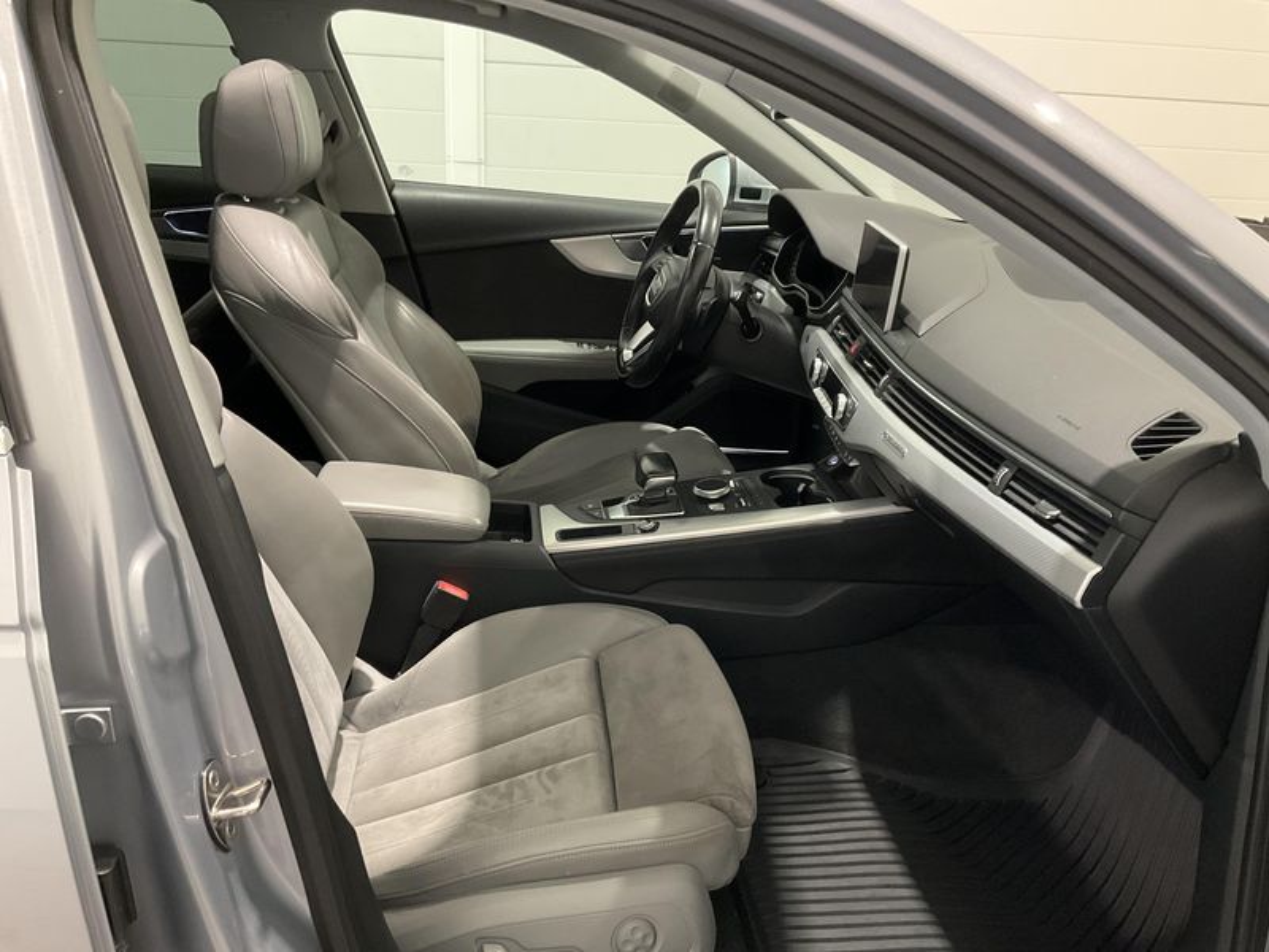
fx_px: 1063
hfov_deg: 61.7
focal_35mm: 29
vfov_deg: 48.2
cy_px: 476
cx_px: 634
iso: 250
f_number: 1.8
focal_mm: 3
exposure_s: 1/33
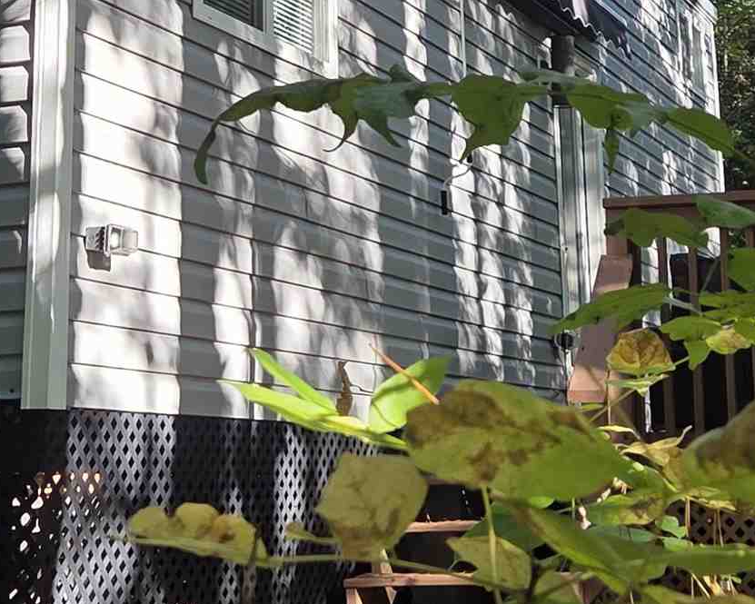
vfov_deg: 18.2
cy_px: 43
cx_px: 386
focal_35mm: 83
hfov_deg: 23.0
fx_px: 1855
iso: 80
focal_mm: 5.4
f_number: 1.8
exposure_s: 1/628
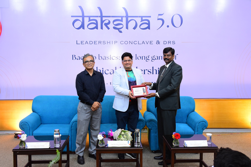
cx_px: 126
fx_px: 272
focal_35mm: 39
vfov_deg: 34.2
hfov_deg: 49.6
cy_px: 84
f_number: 6.3
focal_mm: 26
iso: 1250
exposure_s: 1/80
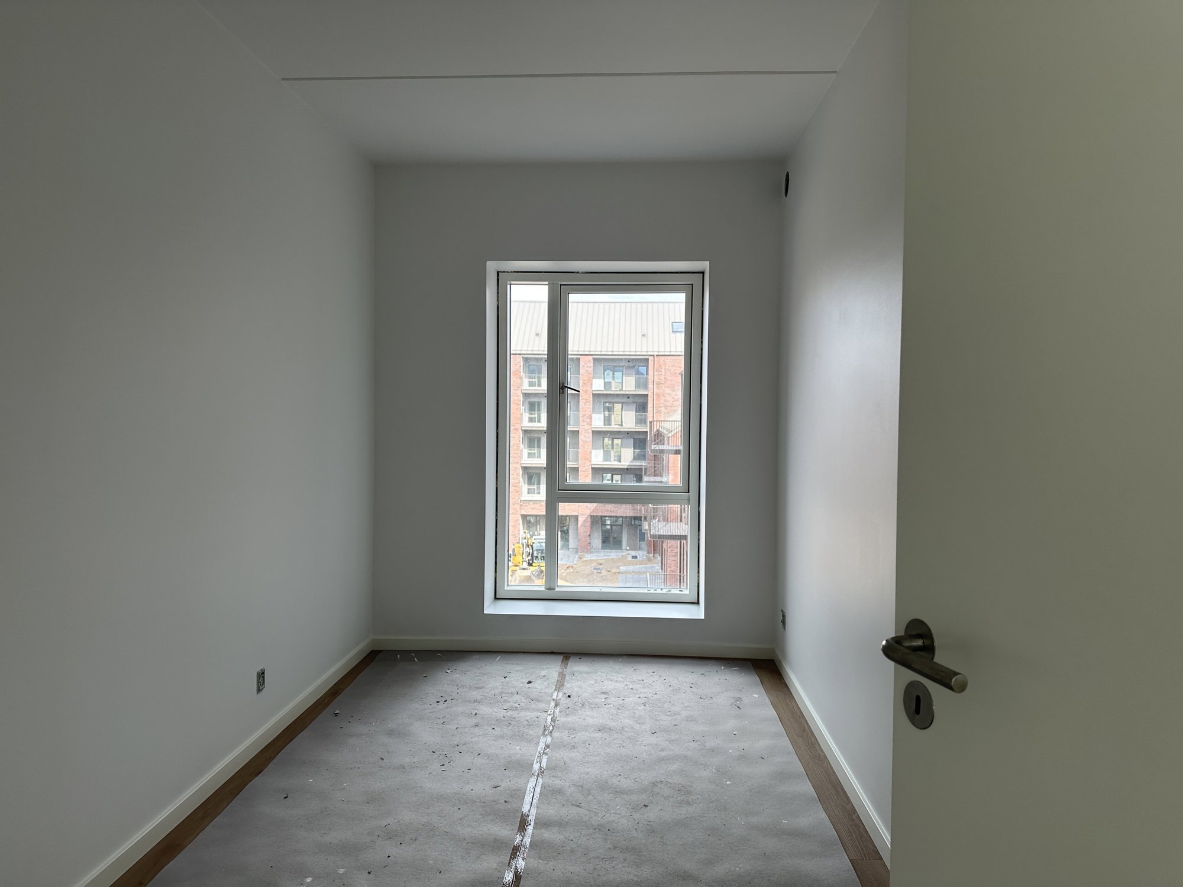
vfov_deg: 56.8
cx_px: 592
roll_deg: -0.6
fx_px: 820
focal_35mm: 24
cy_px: 444
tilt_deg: -1.5
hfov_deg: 71.6
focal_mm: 6.86
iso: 80
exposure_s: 1/349
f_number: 1.78
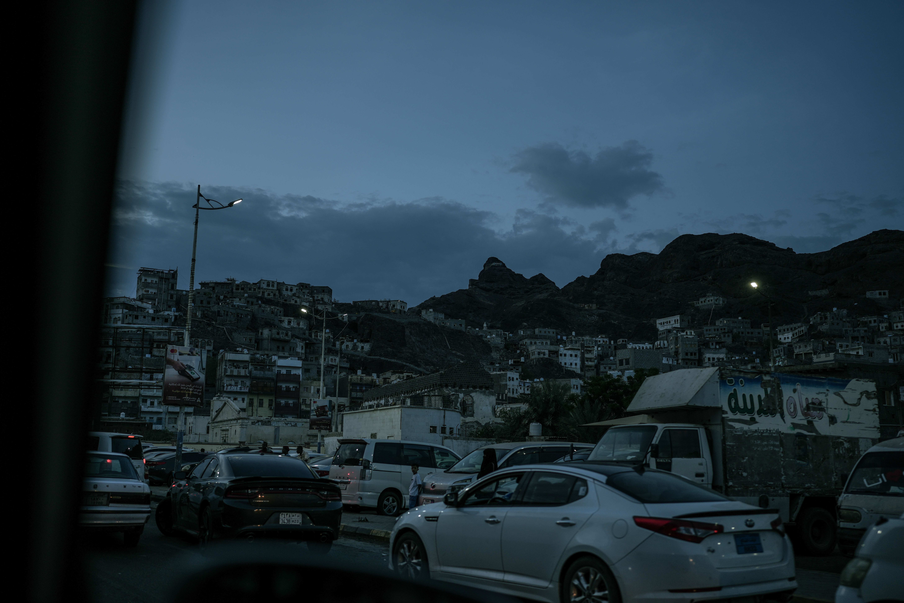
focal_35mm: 35
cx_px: 452
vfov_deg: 37.9
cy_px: 302
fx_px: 879
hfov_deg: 54.4
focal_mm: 35
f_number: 1.6
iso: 100
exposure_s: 1/320
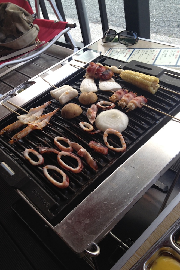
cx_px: 78
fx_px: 278
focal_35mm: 37
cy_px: 135
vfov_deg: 51.9
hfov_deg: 35.9
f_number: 2.4
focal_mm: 4.28
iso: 64
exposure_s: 1/60
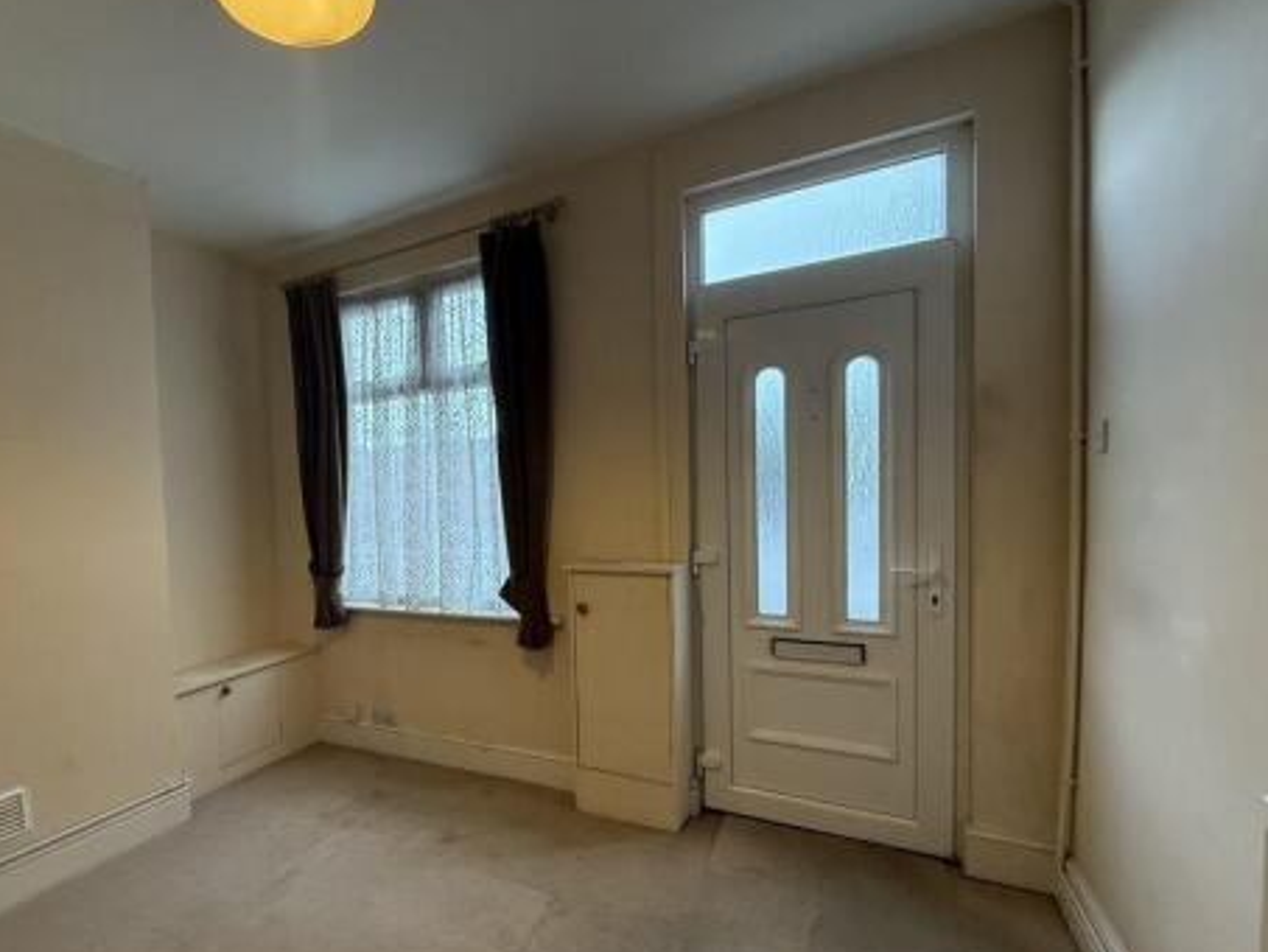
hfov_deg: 86.0
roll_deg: +2.7
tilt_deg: -3.0
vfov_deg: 71.4
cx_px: 474
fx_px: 660
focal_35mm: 18
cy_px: 528
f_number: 2.2
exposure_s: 1/99
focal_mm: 2.22
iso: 250
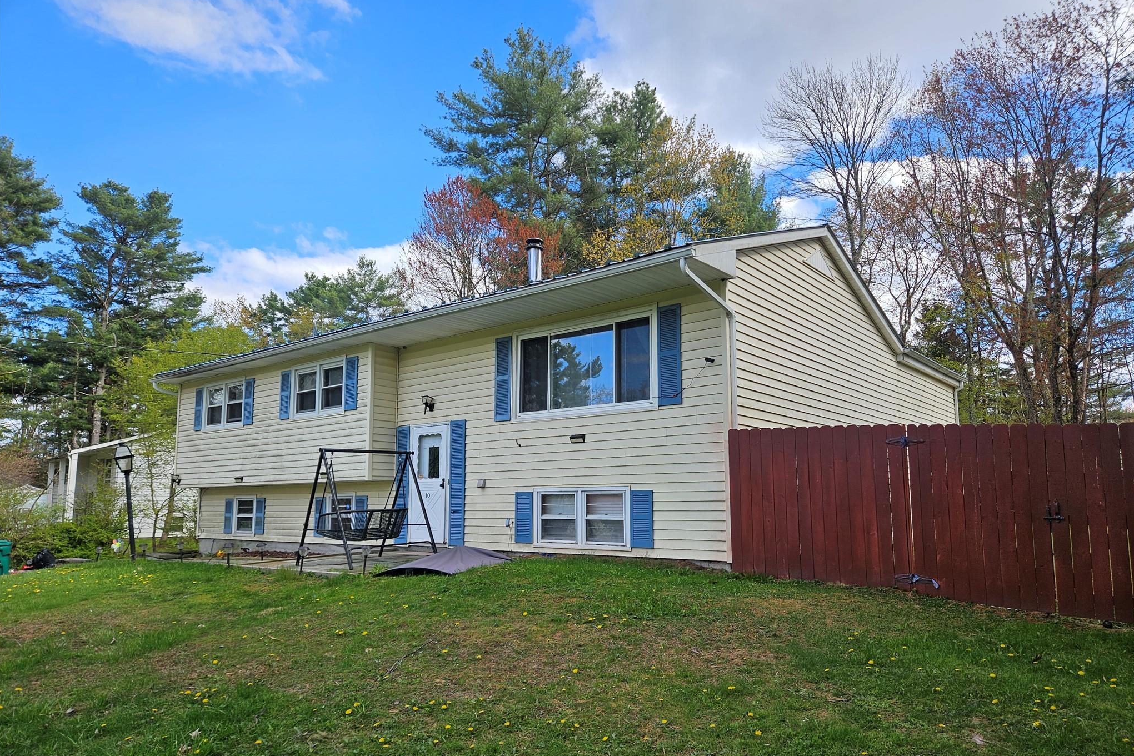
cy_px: 413
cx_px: 566
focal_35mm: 24
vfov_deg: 53.1
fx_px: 756
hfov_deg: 73.7
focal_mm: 5.4
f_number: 1.8
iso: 25
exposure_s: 1/836
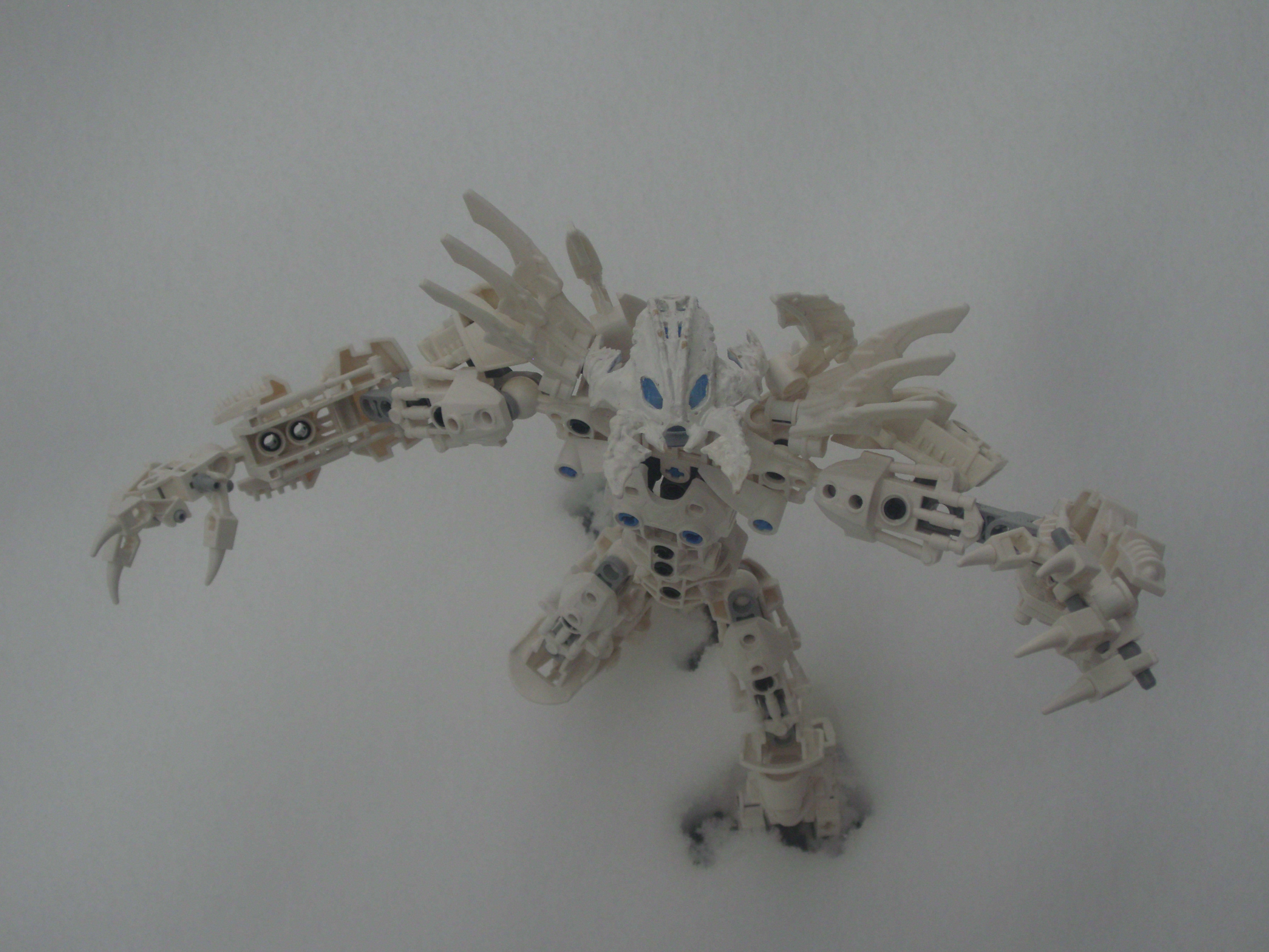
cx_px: 634
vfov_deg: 26.1
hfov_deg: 34.3
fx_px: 2053
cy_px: 476
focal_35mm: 56
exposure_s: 1/110
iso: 125
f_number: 9.6
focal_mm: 9.4
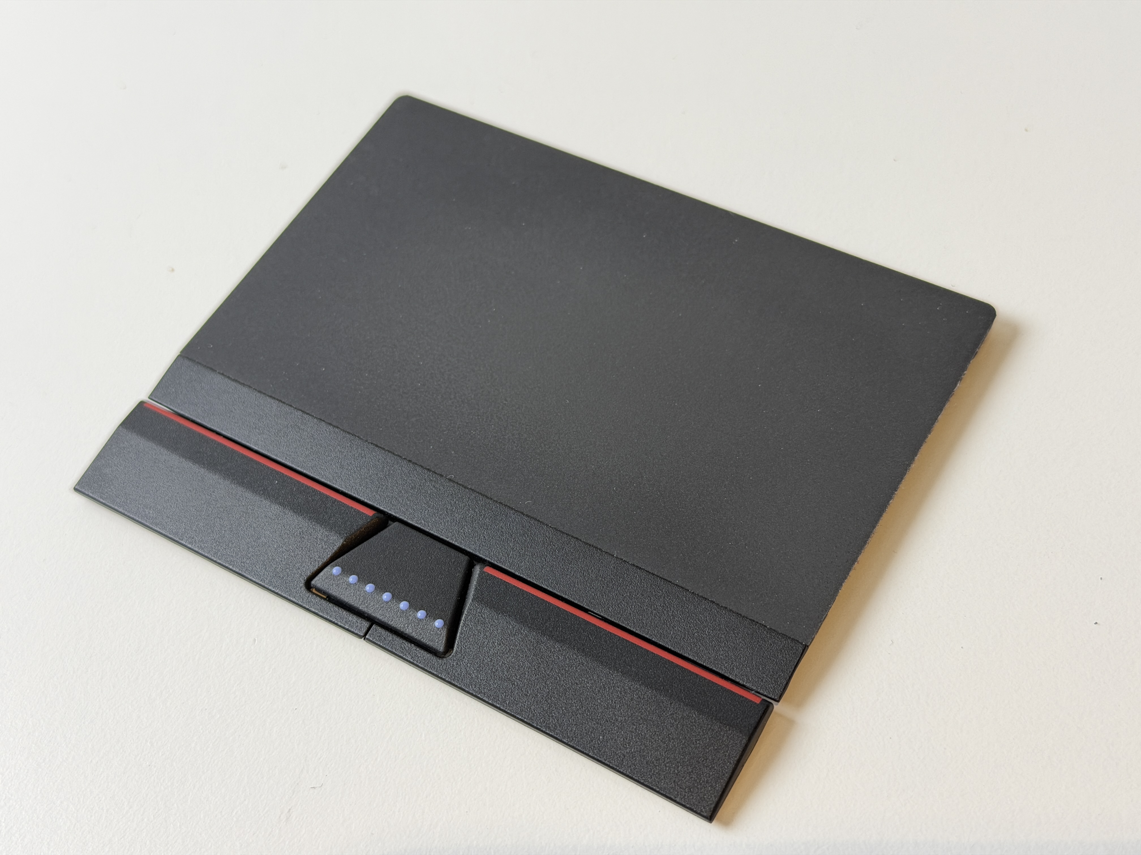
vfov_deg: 30.3
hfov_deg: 39.7
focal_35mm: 48
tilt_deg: -55.5
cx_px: 570
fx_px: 1582
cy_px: 428
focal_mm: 6.76
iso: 50
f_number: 1.78
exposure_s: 1/100
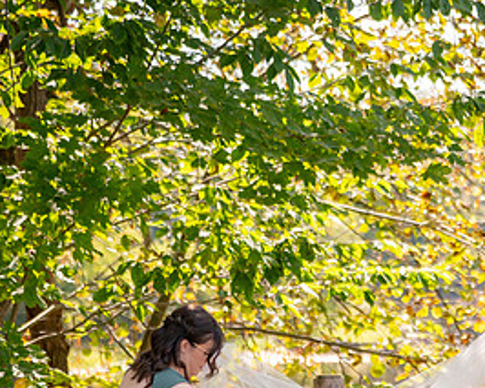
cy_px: 308
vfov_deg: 8.6
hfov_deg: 10.6
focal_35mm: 180
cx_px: 481
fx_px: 2585
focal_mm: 70
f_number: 2.8
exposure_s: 1/1600
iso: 400
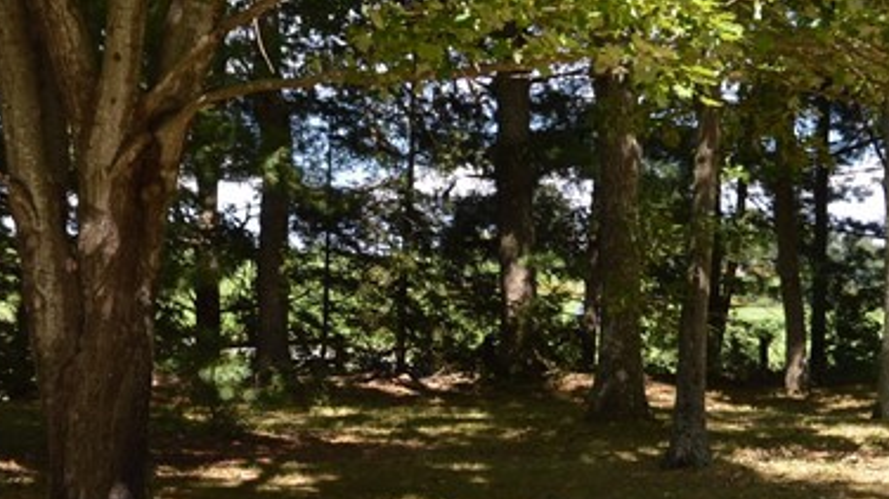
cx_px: 417
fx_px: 2568
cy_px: 319
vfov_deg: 11.1
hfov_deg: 19.6
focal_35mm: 109
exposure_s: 1/200
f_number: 4.5
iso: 100
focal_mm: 24
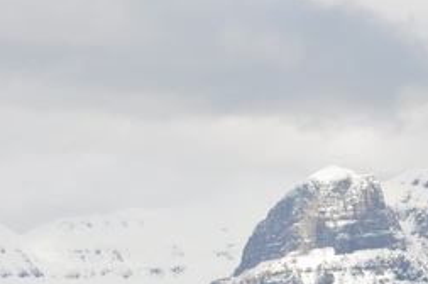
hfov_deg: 4.8
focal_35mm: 429
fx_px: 5090
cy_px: 441
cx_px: 118
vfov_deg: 3.2
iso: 200
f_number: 13
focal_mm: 85
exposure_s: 1/180
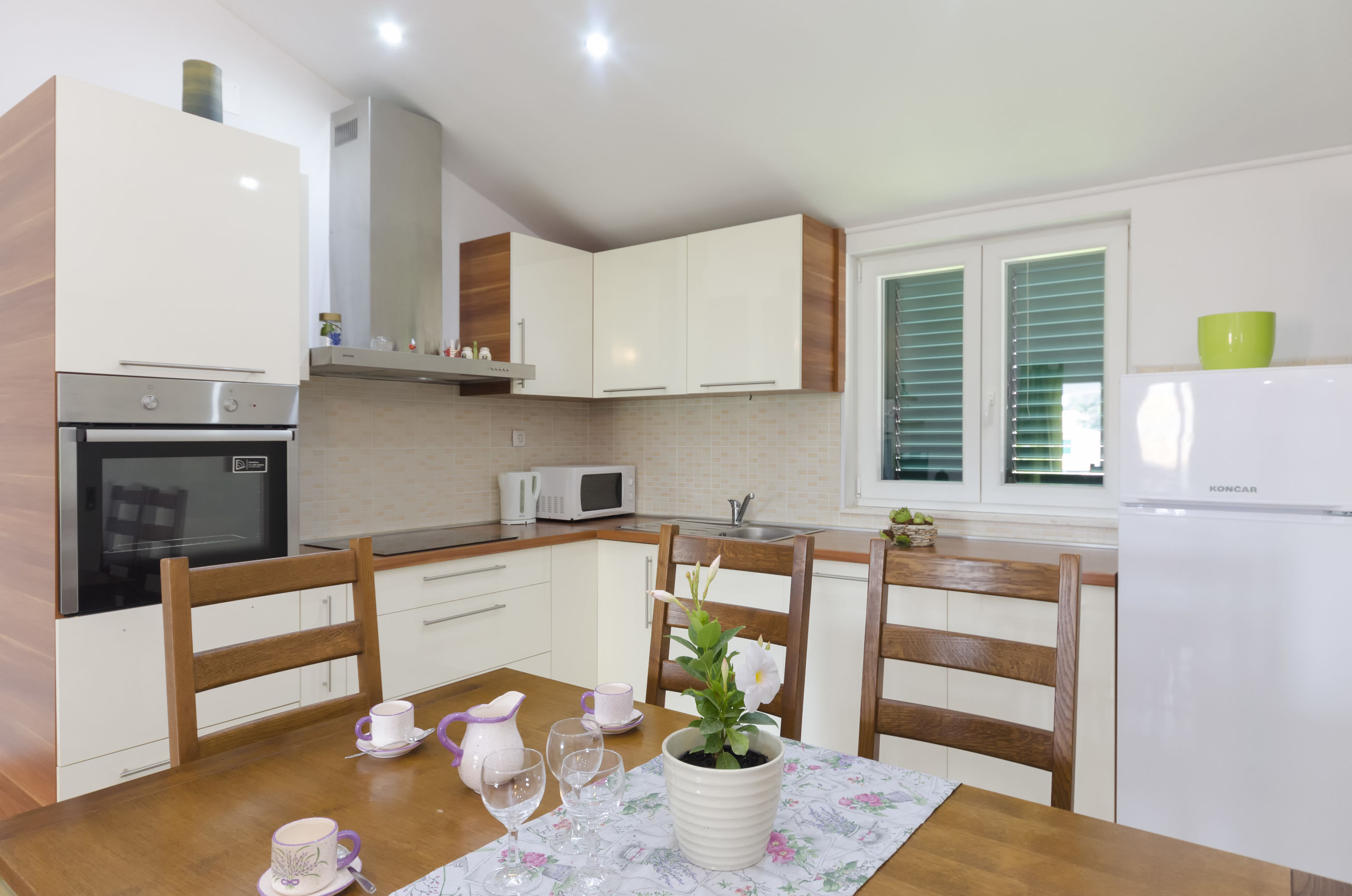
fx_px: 787
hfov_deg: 81.3
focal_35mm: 21
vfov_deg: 59.3
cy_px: 448
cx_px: 676
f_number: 7.1
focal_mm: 14
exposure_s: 1/15
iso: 1250
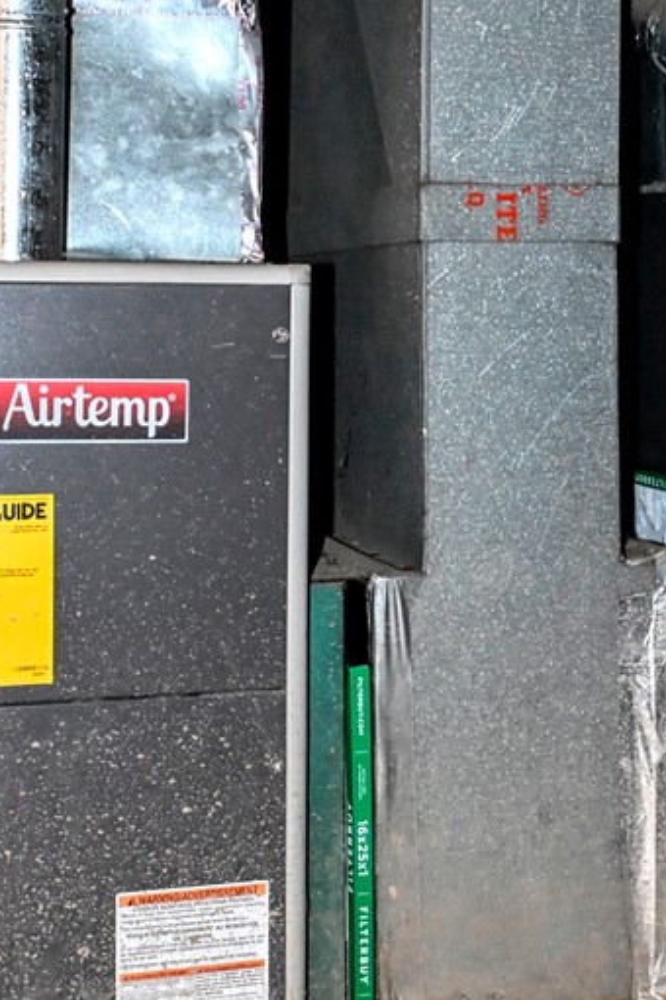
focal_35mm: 67
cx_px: 431
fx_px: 1861
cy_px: 343
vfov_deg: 29.9
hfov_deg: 20.2
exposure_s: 1/60
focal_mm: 21
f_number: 4.8
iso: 3200
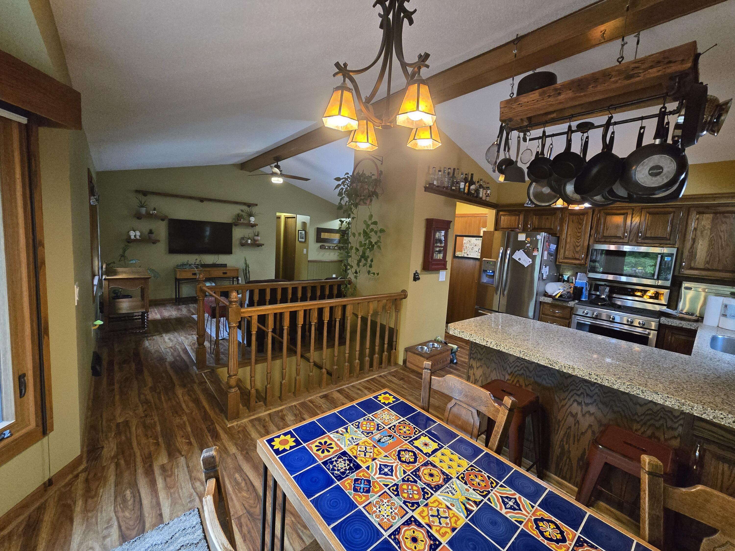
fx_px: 276
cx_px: 368
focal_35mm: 13
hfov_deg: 106.2
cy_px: 276
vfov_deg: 89.9
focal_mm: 2.2
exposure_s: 1/60
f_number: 2.2
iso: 1000
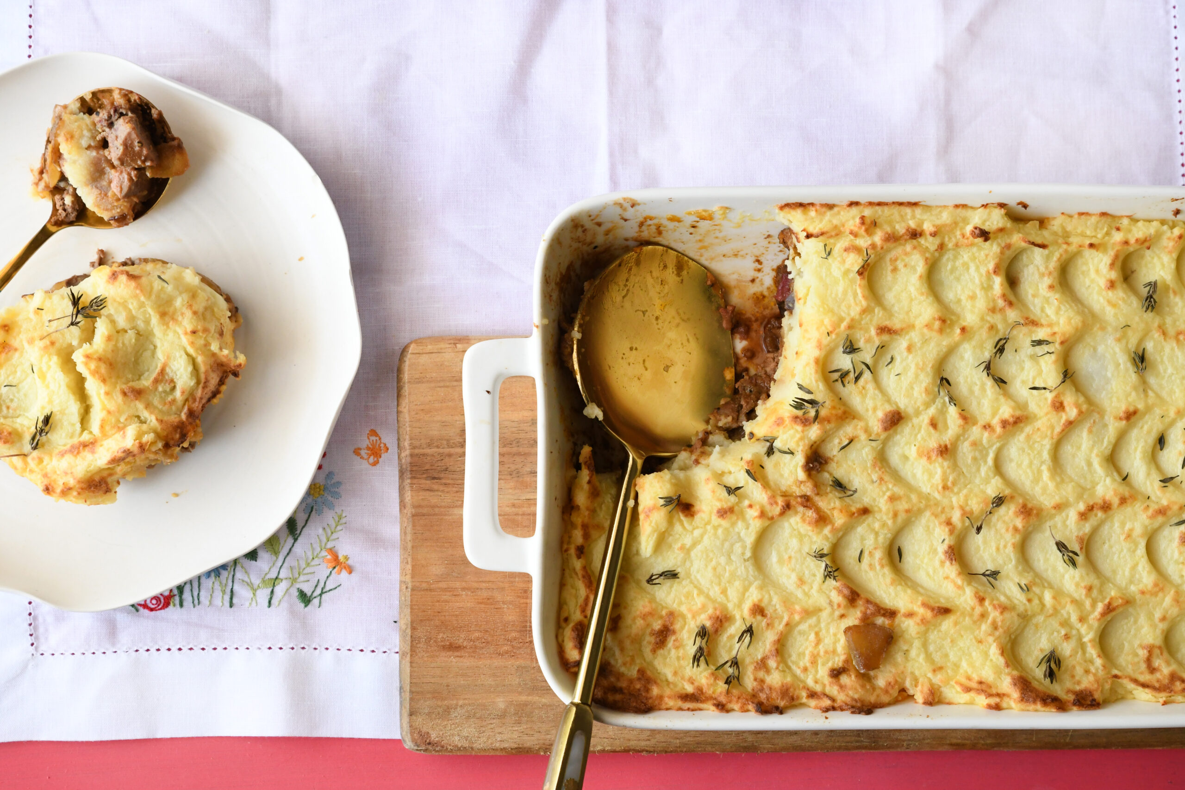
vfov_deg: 17.5
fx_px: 2567
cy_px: 395
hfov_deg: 26.0
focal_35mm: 78
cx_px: 592
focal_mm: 52
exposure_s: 1/160
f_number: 6.3
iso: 1250
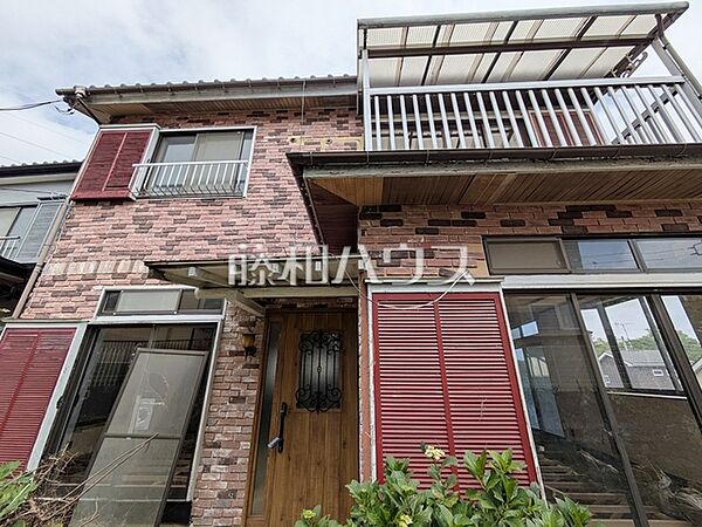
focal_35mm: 14
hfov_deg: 102.1
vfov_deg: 85.7
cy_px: 264
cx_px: 351
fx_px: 284
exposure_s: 1/2188
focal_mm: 1.83
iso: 50
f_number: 2.2
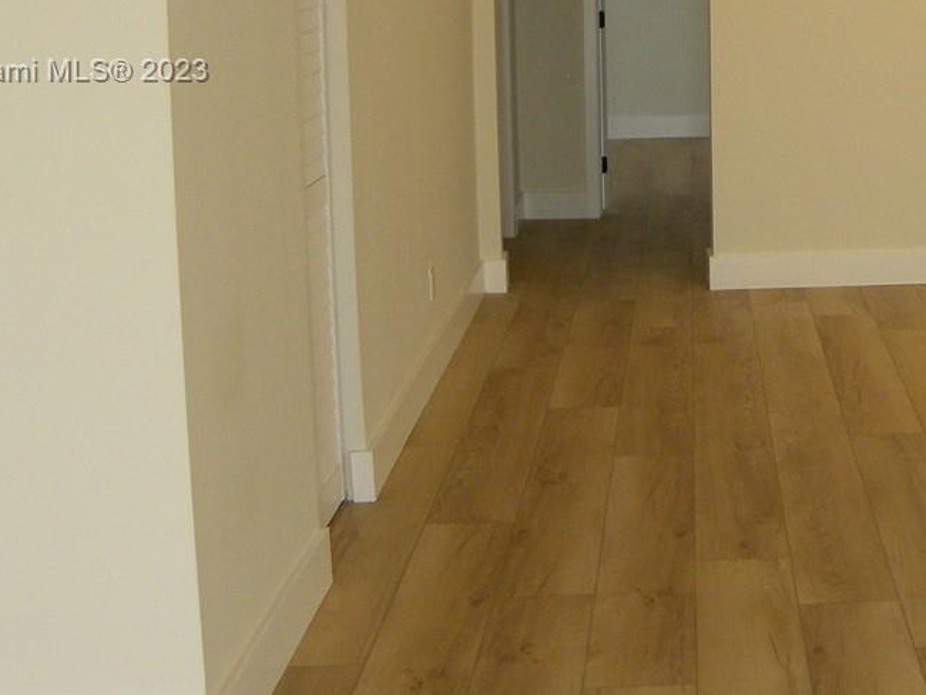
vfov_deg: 22.4
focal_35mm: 64
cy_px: 73
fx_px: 1713
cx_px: 892
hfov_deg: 28.7
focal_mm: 4.6
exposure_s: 1/73.3
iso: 132
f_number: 2.8
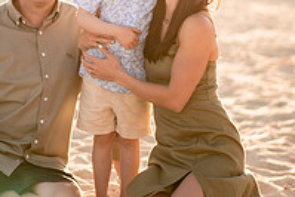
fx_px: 1386
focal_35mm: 169
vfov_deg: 8.1
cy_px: 10
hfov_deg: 12.1
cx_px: 77
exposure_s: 1/3200
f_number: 1.8
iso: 100
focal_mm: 58
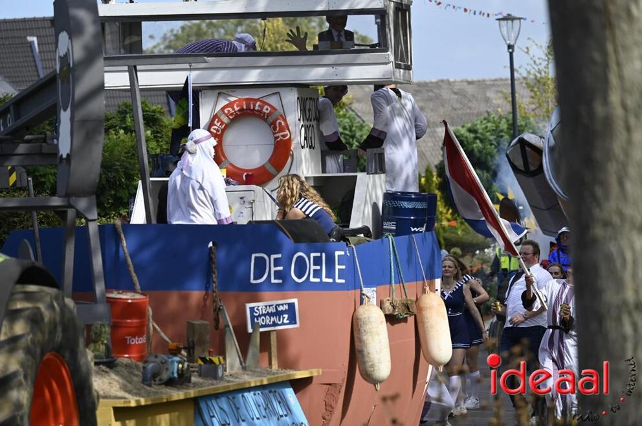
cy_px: 213
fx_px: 3473
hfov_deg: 10.6
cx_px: 321
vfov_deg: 7.0
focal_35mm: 195
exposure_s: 1/1600
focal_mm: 195
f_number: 5
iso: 320
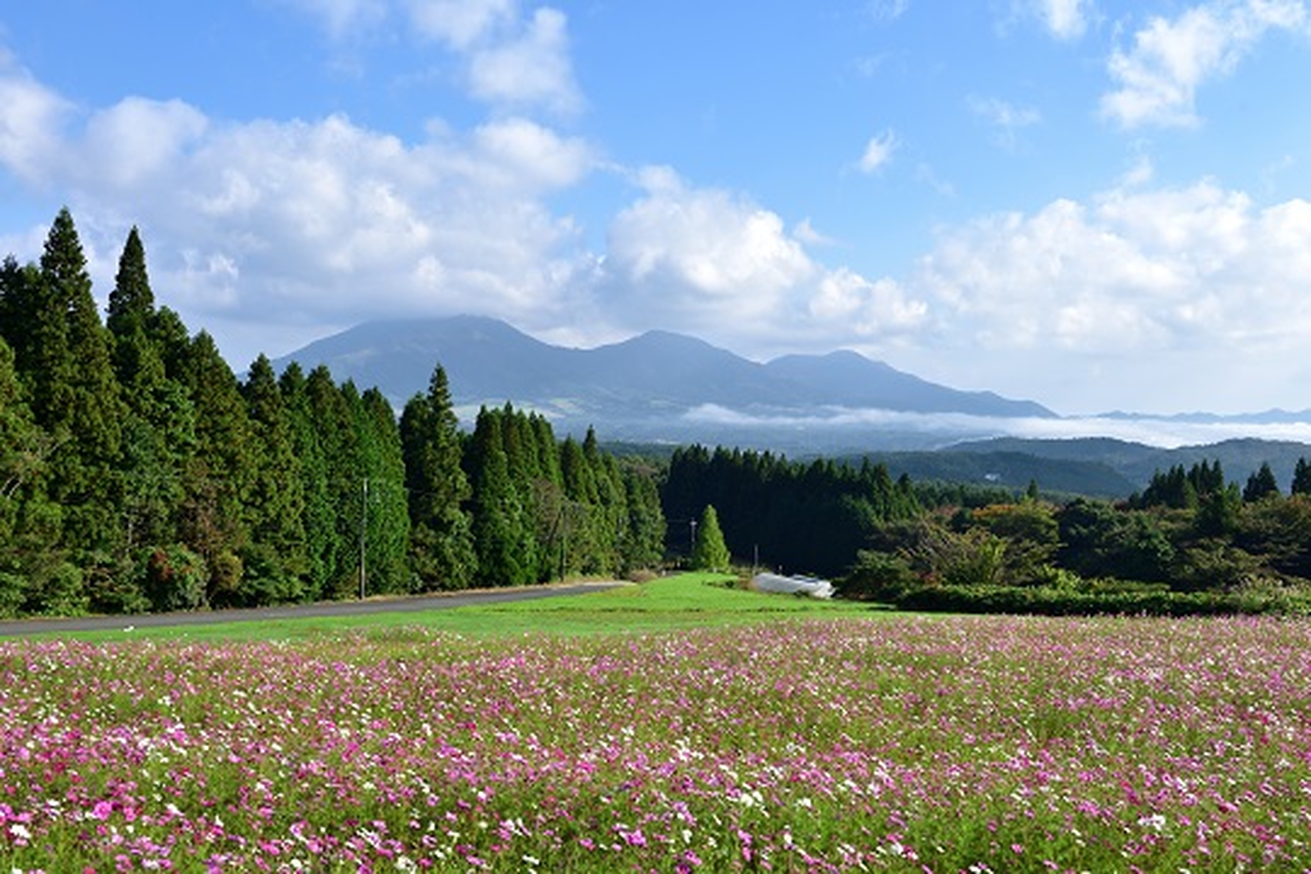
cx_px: 656
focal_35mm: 34
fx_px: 1238
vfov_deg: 38.9
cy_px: 437
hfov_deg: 55.8
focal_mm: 34
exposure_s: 1/250
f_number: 9
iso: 180
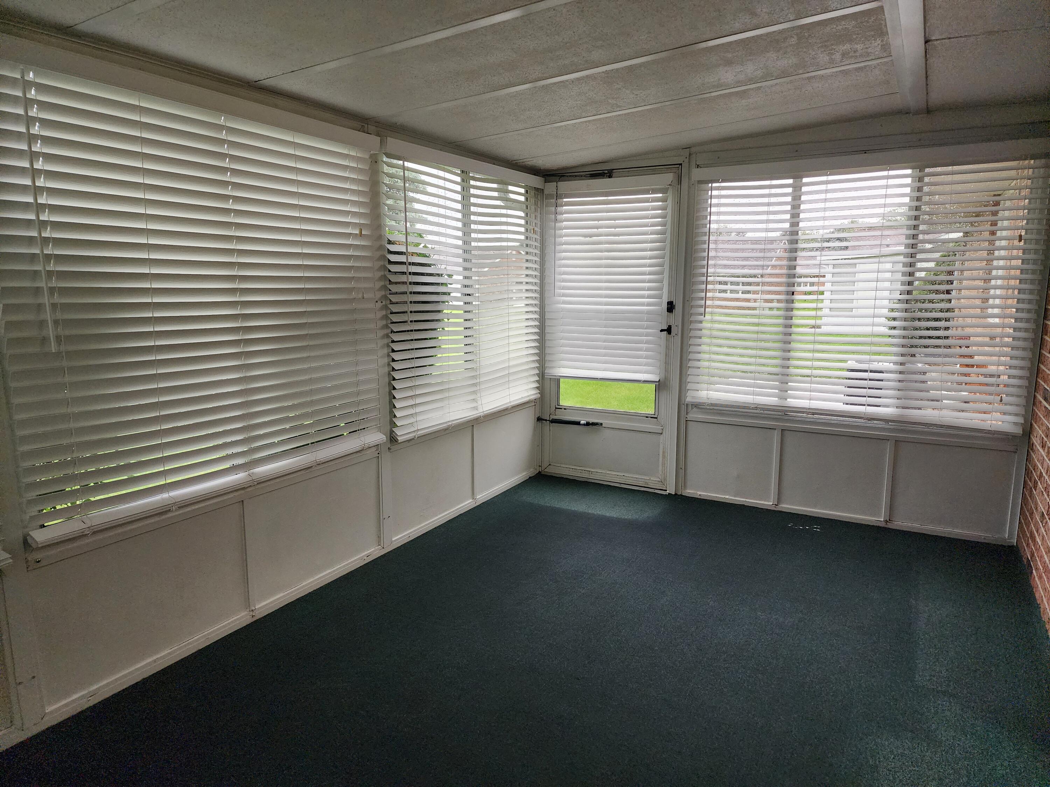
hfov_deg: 73.9
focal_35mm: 23
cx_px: 525
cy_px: 394
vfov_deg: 58.9
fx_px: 698
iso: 640
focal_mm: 6.4
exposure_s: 1/120
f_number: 1.8
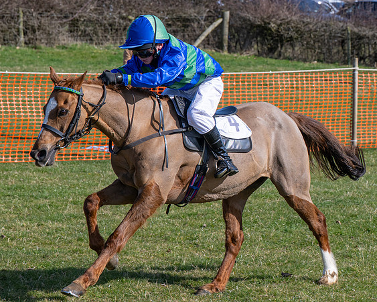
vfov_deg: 9.9
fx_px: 1733
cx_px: 216
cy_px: 104
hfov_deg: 12.4
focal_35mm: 155
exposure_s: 1/1250
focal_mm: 70
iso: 200
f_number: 5
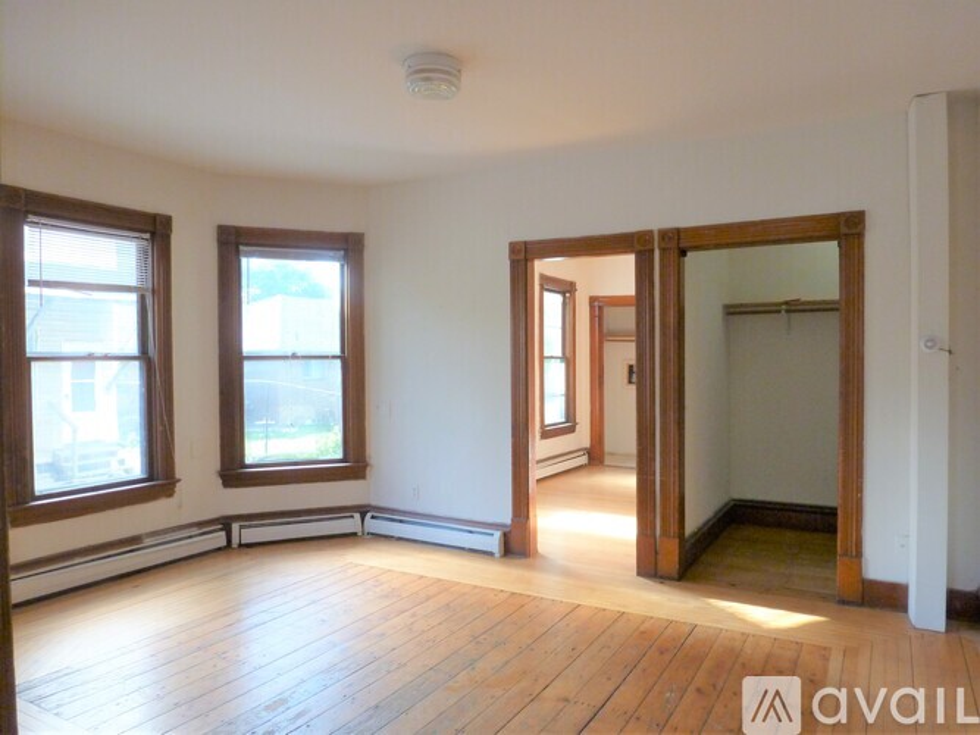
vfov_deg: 56.8
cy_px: 368
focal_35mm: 24
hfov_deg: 71.6
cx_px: 490
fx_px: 679
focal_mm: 4.3
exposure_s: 1/60
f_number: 3.3
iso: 250
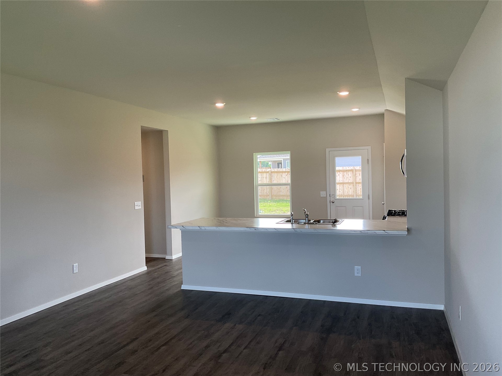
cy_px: 188
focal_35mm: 29
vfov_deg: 48.2
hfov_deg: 61.7
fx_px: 421
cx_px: 251
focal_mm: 3
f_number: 1.8
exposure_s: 1/120
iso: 40
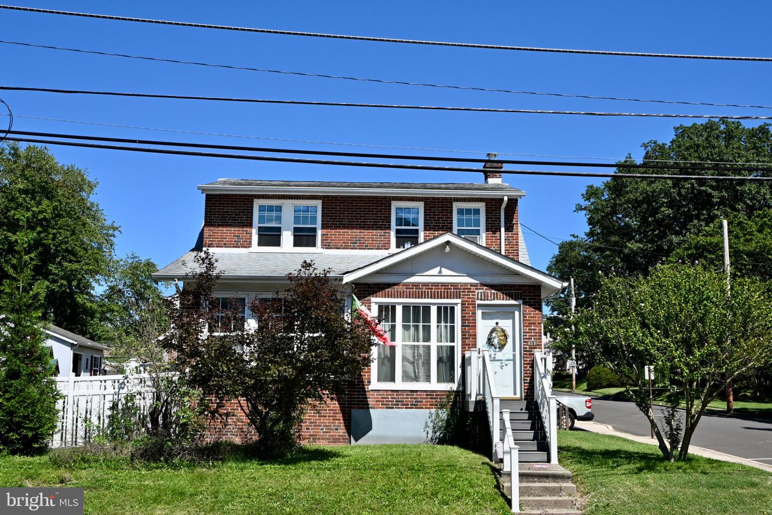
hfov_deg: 46.4
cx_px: 386
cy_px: 258
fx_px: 901
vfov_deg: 31.9
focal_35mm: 42
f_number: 11
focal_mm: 28
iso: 160
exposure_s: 1/250
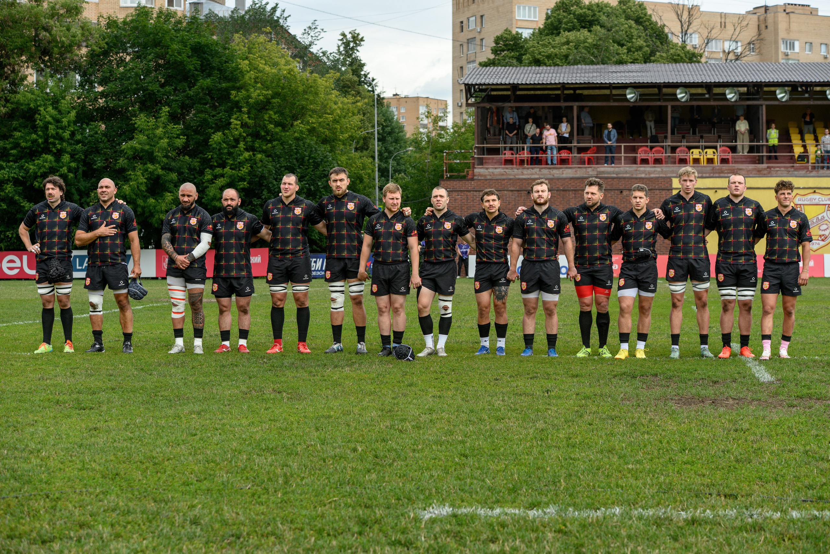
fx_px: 1629
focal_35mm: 71
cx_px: 419
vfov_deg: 19.3
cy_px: 280
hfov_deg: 28.6
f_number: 5.6
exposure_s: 1/1600
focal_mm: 70
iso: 400
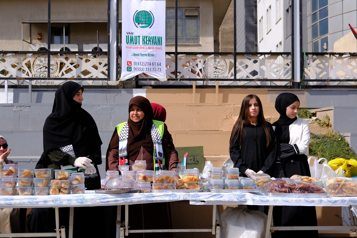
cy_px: 119
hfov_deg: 38.9
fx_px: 506
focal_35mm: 51
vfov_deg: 26.5
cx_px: 178
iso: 200
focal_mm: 34.2
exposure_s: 1/1250
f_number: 4
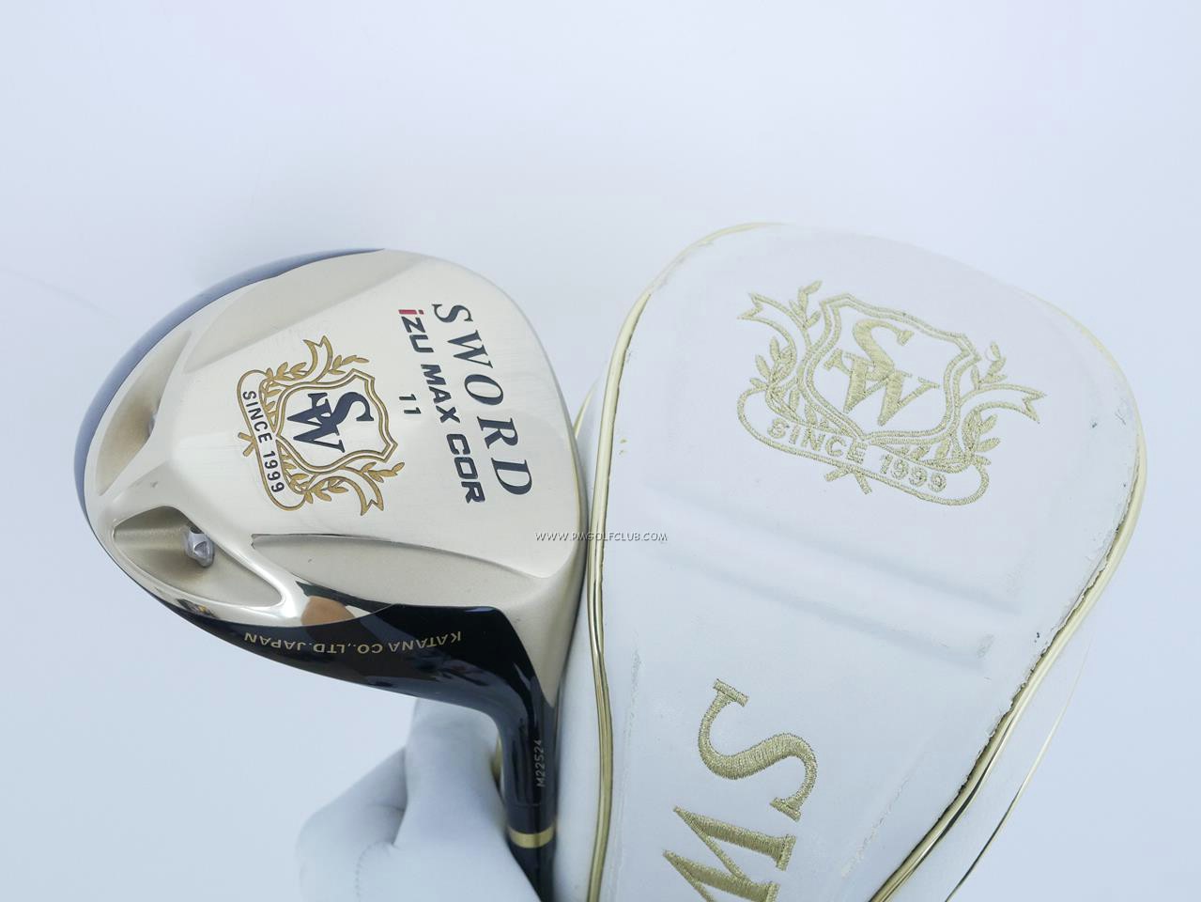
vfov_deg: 29.1
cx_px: 600
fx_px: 1735
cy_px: 451
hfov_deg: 38.2
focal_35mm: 50
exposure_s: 1/80
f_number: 4.5
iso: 1600
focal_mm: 25
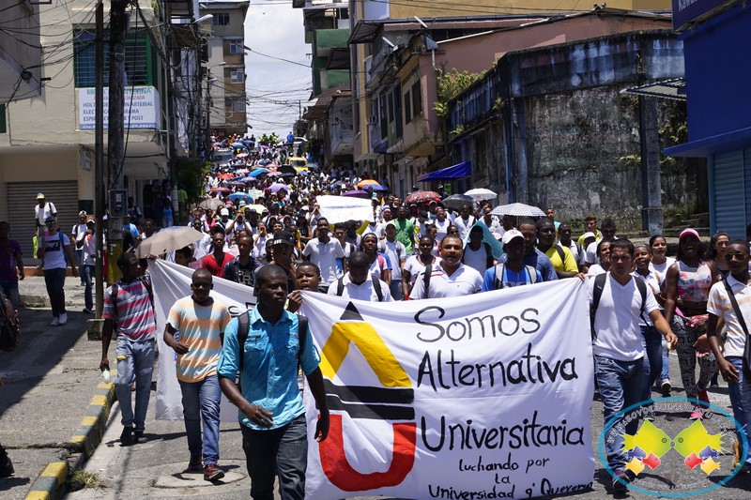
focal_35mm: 60
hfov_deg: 33.4
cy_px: 250
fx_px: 1251
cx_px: 376
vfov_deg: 22.6
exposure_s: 1/200
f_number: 11
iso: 160
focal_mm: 40
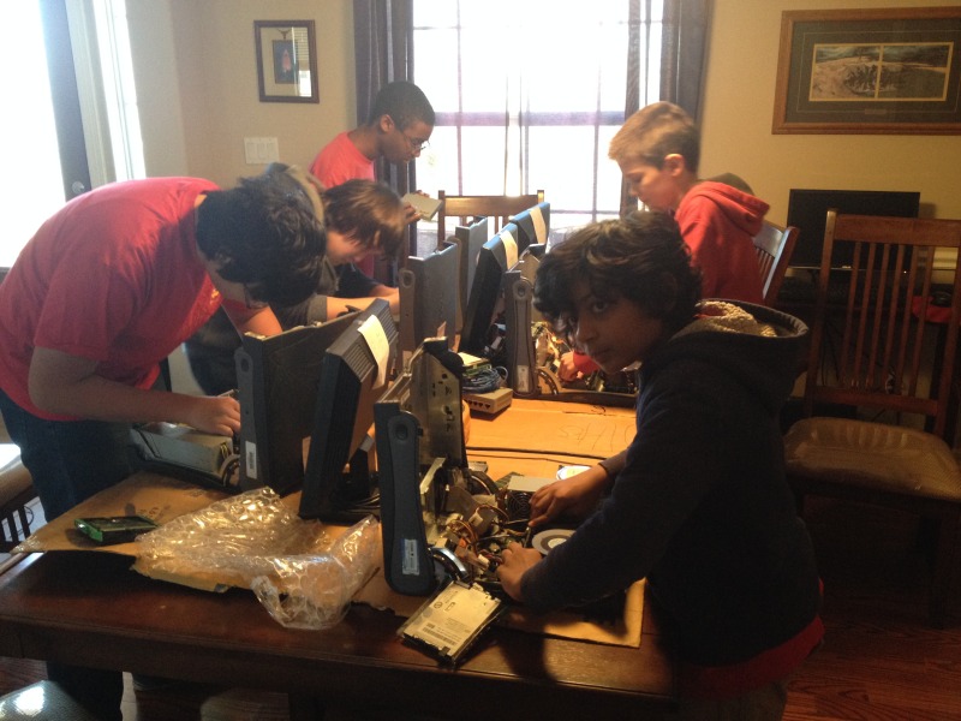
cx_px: 480
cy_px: 360
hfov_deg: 52.6
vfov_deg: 40.7
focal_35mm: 35
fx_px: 972
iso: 200
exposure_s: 1/20
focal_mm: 4.28
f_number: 2.4
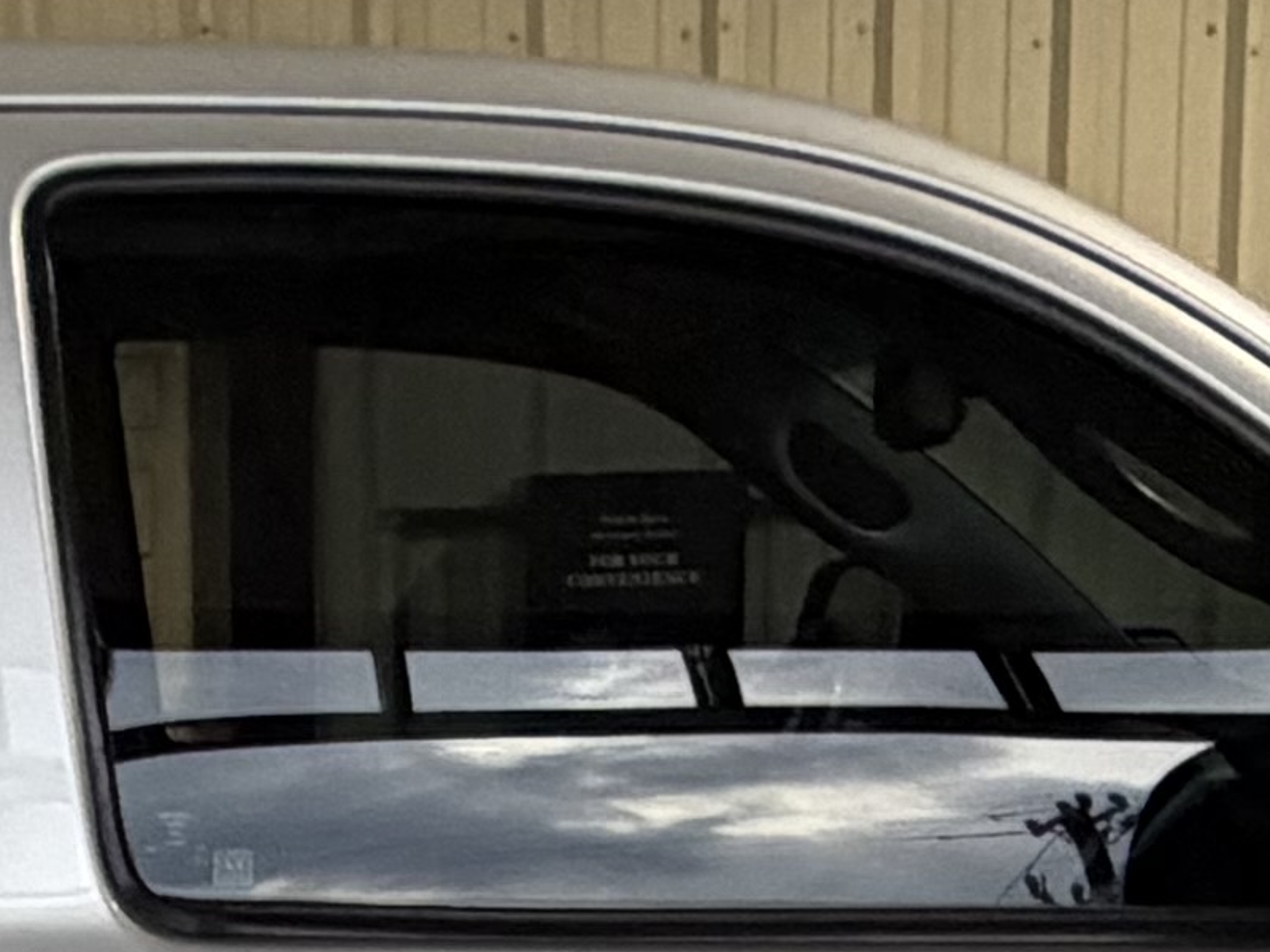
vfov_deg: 13.6
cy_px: 1577
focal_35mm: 100
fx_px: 3669
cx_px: 60
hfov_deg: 19.2
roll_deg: +2.6
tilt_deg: -15.5
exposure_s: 1/120
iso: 320
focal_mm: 2.22
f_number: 2.2
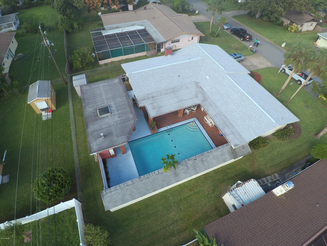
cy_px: 123
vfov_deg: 74.7
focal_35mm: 17
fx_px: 161
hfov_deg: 91.0
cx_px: 164
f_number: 2.8
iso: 100
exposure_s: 1/311
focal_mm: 3.15
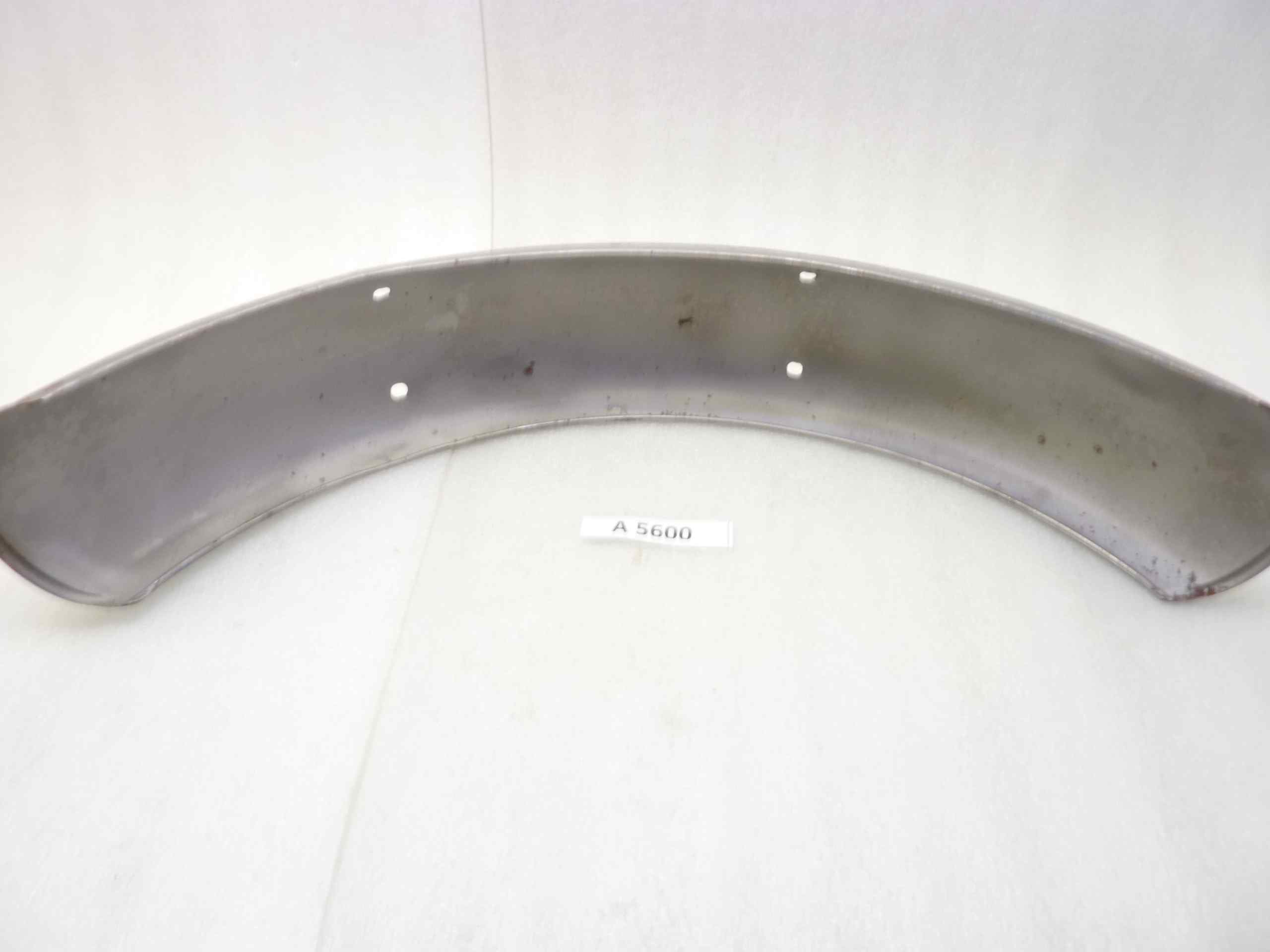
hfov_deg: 69.4
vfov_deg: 54.9
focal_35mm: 25
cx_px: 635
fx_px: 917
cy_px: 476
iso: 80
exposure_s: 1/10
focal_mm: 4.1
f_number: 3.3
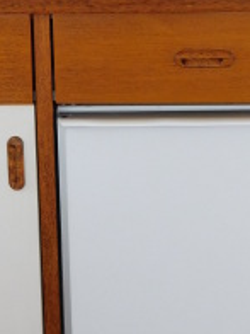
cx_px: 53
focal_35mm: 110
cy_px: 41
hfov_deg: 13.4
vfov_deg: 17.6
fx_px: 1059
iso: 125
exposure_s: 1/320
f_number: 3.5
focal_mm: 6.3
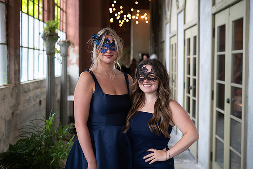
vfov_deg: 27.0
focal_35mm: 50
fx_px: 351
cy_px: 84
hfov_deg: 39.6
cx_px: 126
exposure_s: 1/100
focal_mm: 50
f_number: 2.8
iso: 400
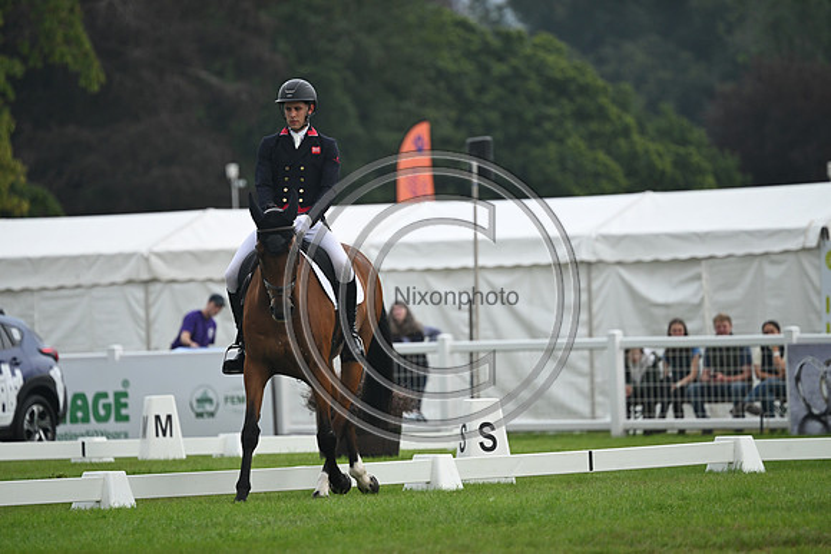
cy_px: 277
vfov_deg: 3.4
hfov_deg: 5.2
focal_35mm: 400
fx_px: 9235
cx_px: 416
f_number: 5.6
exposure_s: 1/1250
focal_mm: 400
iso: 1100
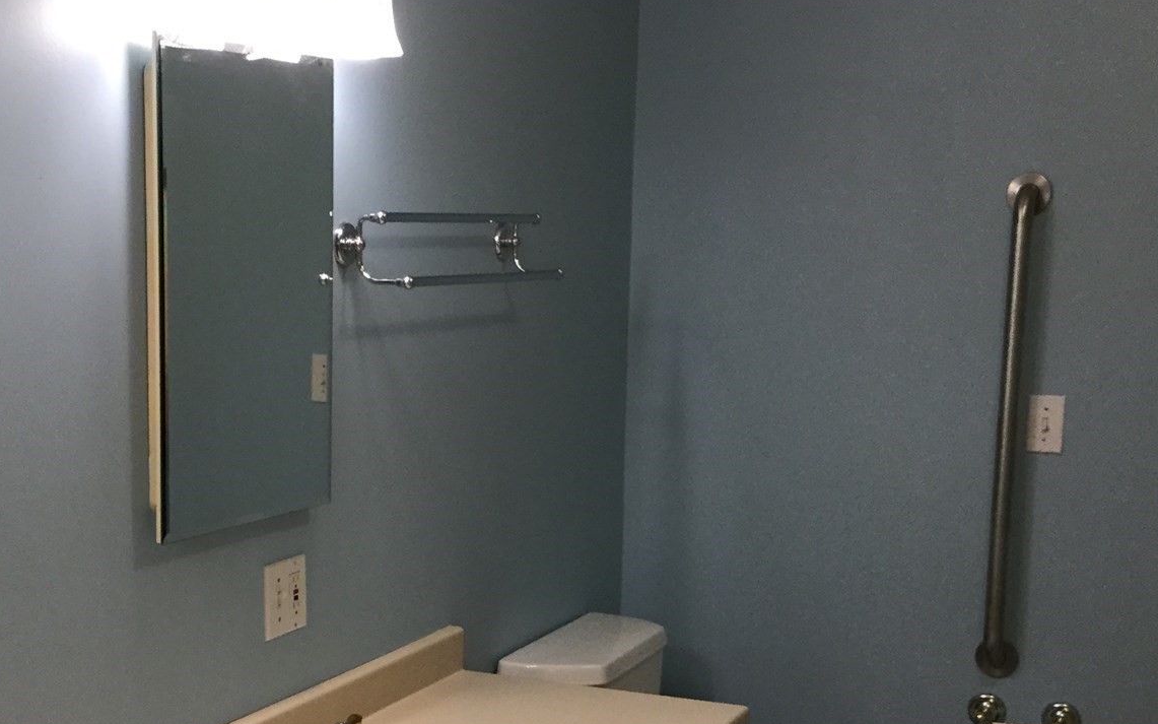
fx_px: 1862
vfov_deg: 21.8
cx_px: 419
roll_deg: -0.3
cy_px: 555
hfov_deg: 34.3
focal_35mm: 59
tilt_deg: -11.5
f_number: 2.4
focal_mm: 3.3
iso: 50
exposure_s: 1/30
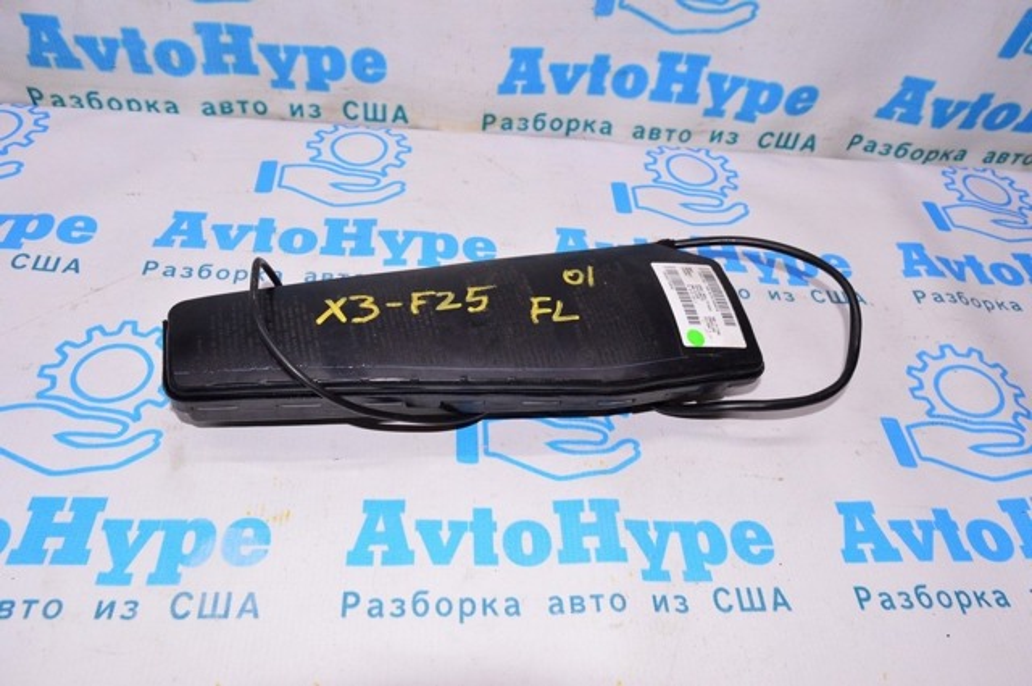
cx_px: 516
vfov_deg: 47.8
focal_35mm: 27
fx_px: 773
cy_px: 343
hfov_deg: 67.4
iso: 1600
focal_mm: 18
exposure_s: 1/200
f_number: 8
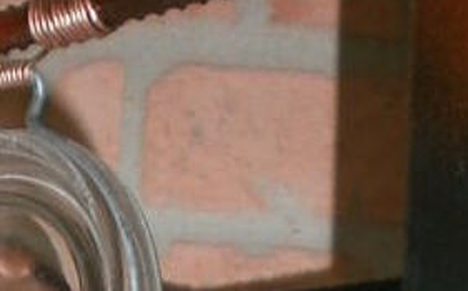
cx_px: 175
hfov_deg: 15.4
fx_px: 1733
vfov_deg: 7.9
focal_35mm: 136
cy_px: 960
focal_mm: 4.8
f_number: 2.9
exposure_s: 1/30
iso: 125
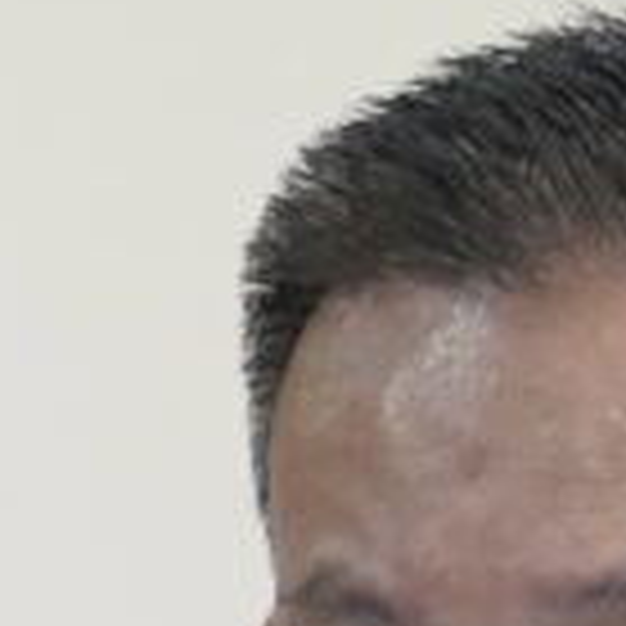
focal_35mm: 657
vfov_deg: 2.7
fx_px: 13442
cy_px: 1182
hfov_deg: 2.7
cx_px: 667
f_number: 4
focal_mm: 105
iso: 3200
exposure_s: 1/100
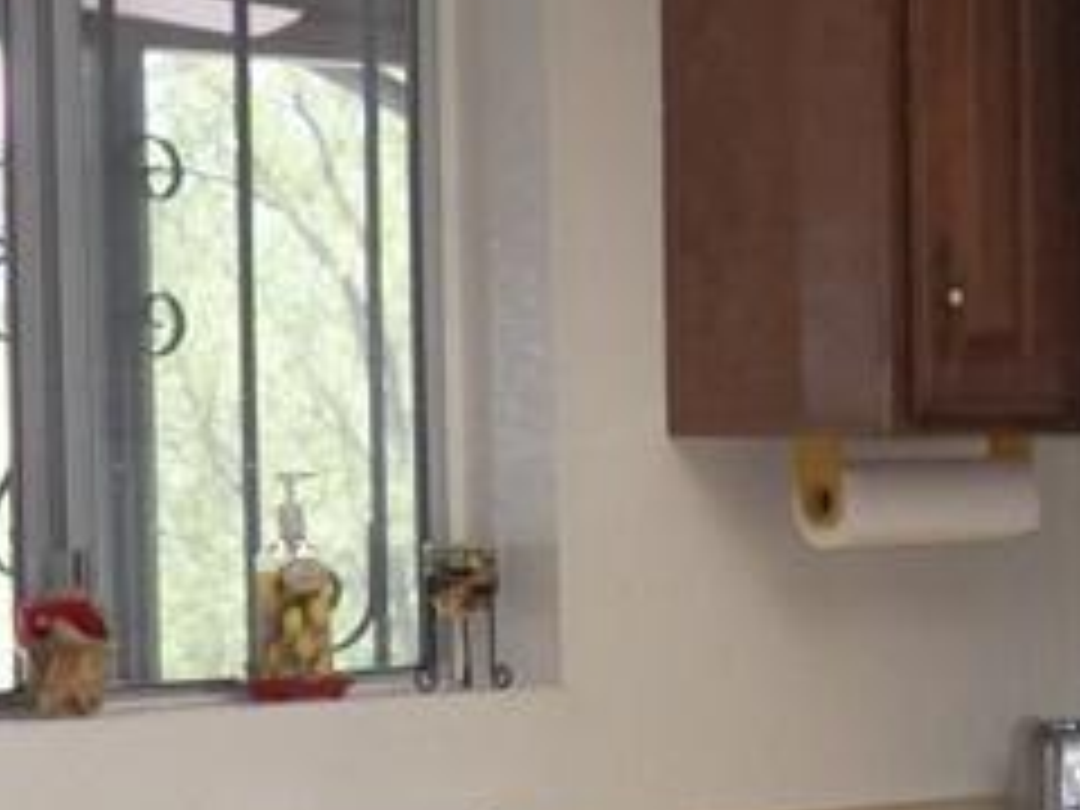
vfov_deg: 8.8
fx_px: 5210
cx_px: 1922
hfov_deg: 11.1
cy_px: 819
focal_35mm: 167
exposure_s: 1/100
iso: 125
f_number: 3.2
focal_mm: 7.1
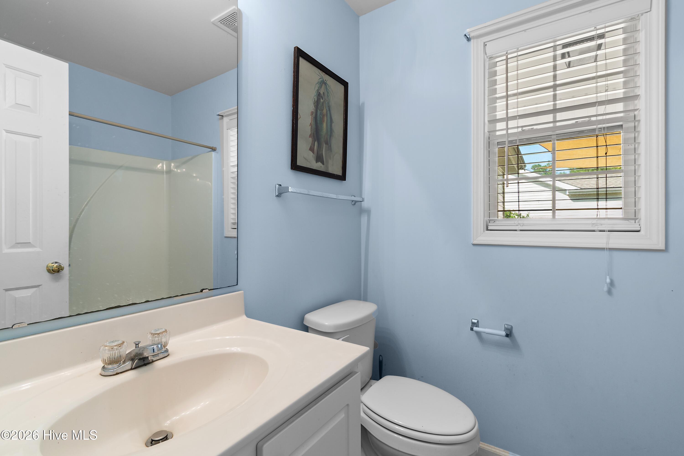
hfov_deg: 100.4
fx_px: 285
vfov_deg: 77.3
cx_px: 342
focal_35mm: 15
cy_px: 228
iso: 100
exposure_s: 1/4
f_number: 8
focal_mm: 10
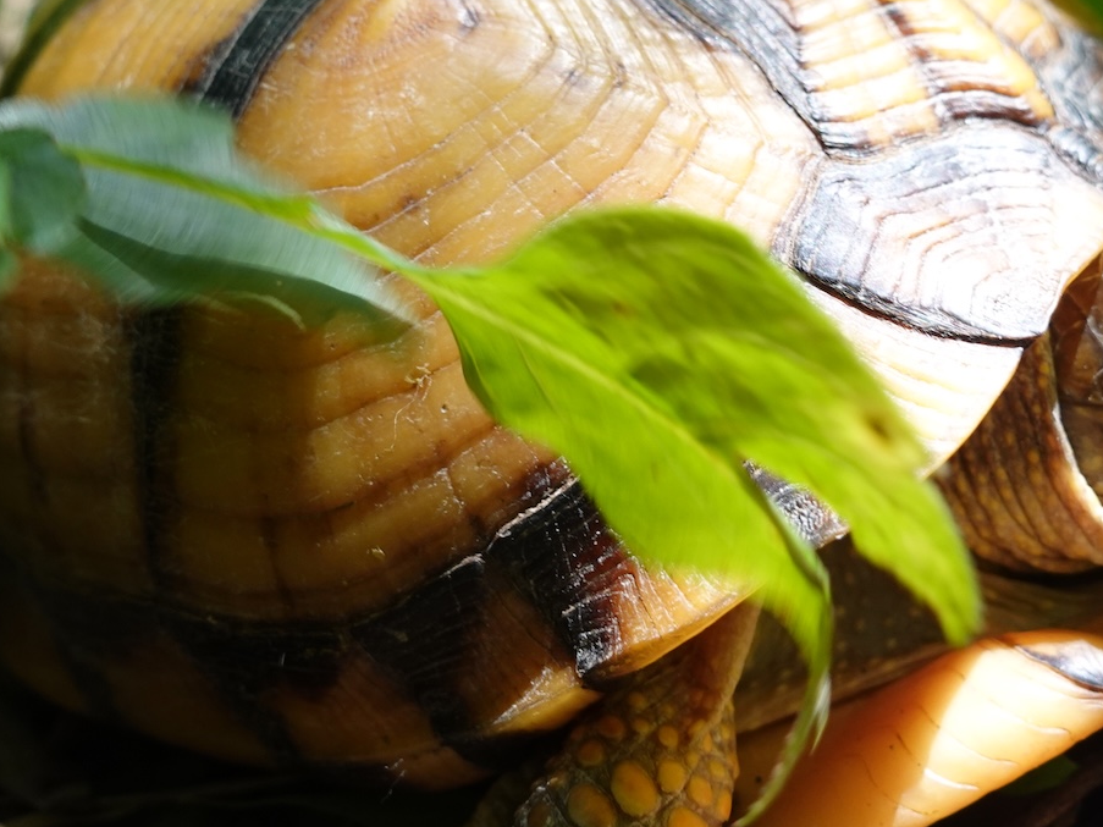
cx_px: 673
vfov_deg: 30.9
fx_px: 1466
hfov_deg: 41.0
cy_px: 193
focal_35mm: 46
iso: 400
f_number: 4
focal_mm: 9.4
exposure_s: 1/250
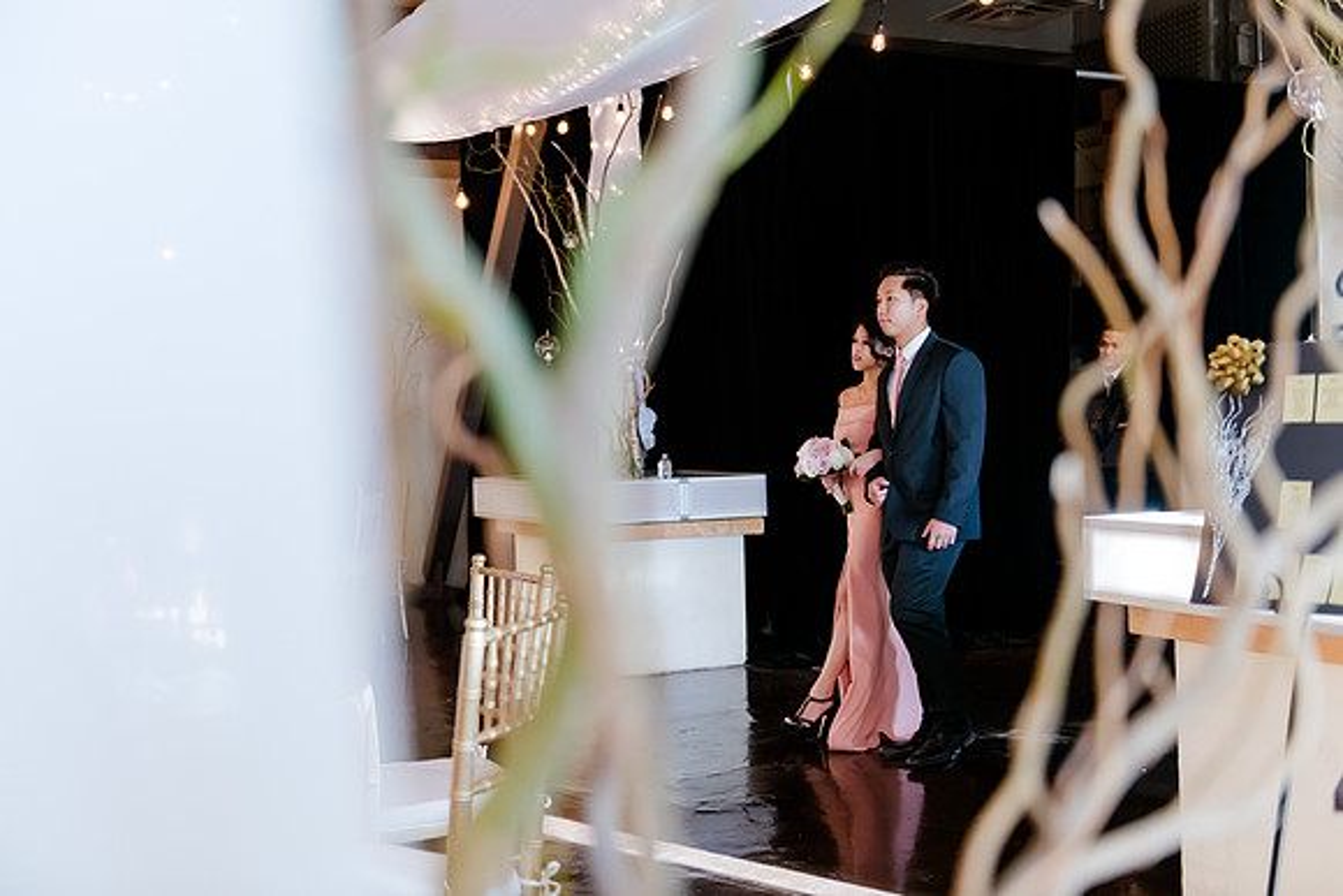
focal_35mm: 39
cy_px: 448
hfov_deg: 50.0
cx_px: 672
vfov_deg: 34.5
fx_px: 1441
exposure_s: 1/200
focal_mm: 38
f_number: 2.8
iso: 2500
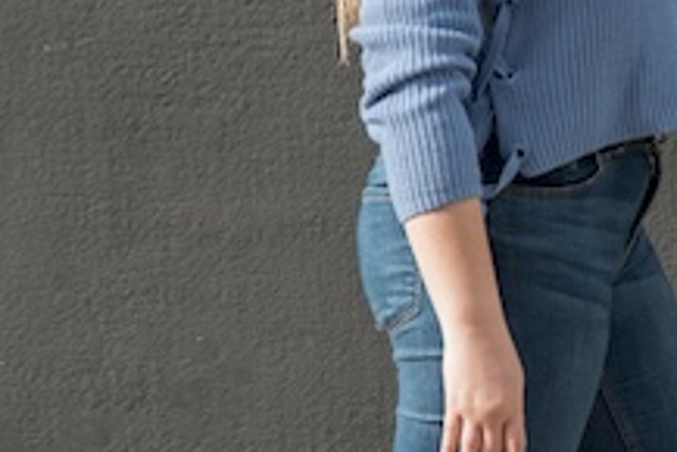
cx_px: 596
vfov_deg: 5.6
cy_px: -176
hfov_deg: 8.5
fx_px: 4554
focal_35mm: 242
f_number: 4.5
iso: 64
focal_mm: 70
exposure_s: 1/160
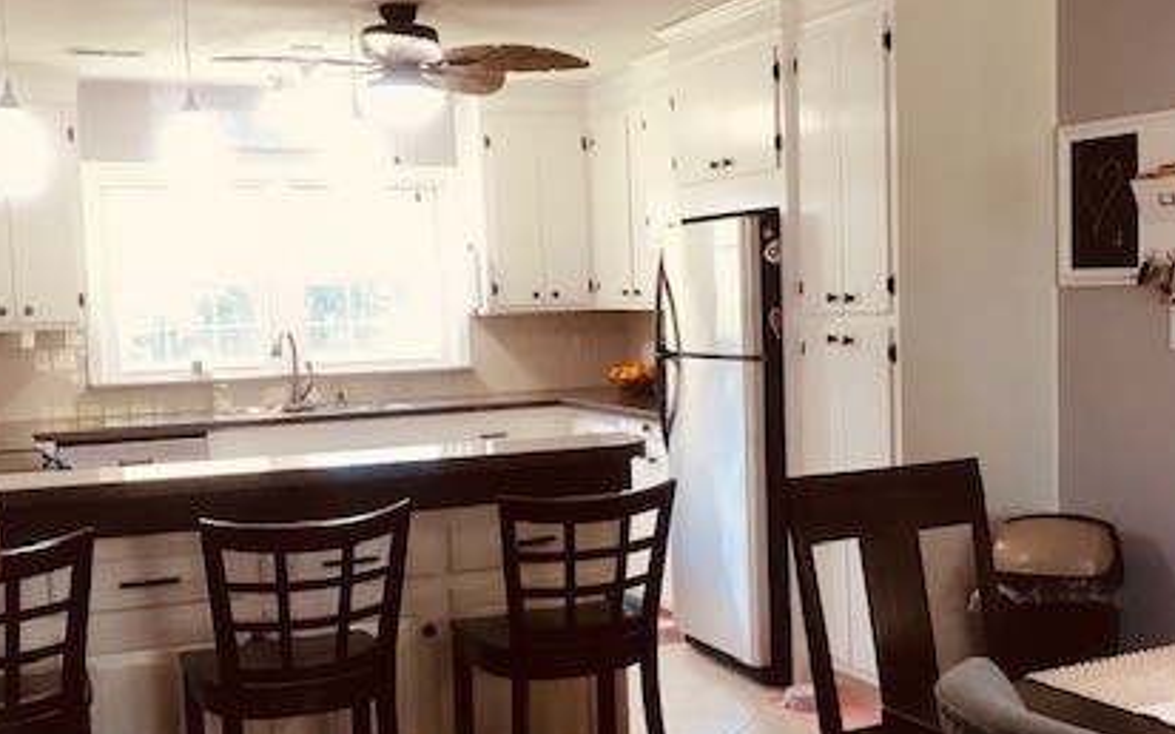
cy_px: 430
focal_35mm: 46
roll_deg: +1.0
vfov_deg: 27.9
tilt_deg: -3.9
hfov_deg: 43.2
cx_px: 714
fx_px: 1473
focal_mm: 3.99
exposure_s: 1/30
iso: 40
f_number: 1.8
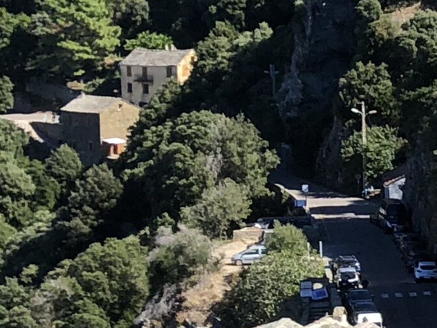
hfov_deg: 10.6
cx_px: 991
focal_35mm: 165
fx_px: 2083
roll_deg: +0.2
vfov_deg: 9.0
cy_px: 99
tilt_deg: -6.4
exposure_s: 1/941
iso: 20
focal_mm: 4
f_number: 1.8
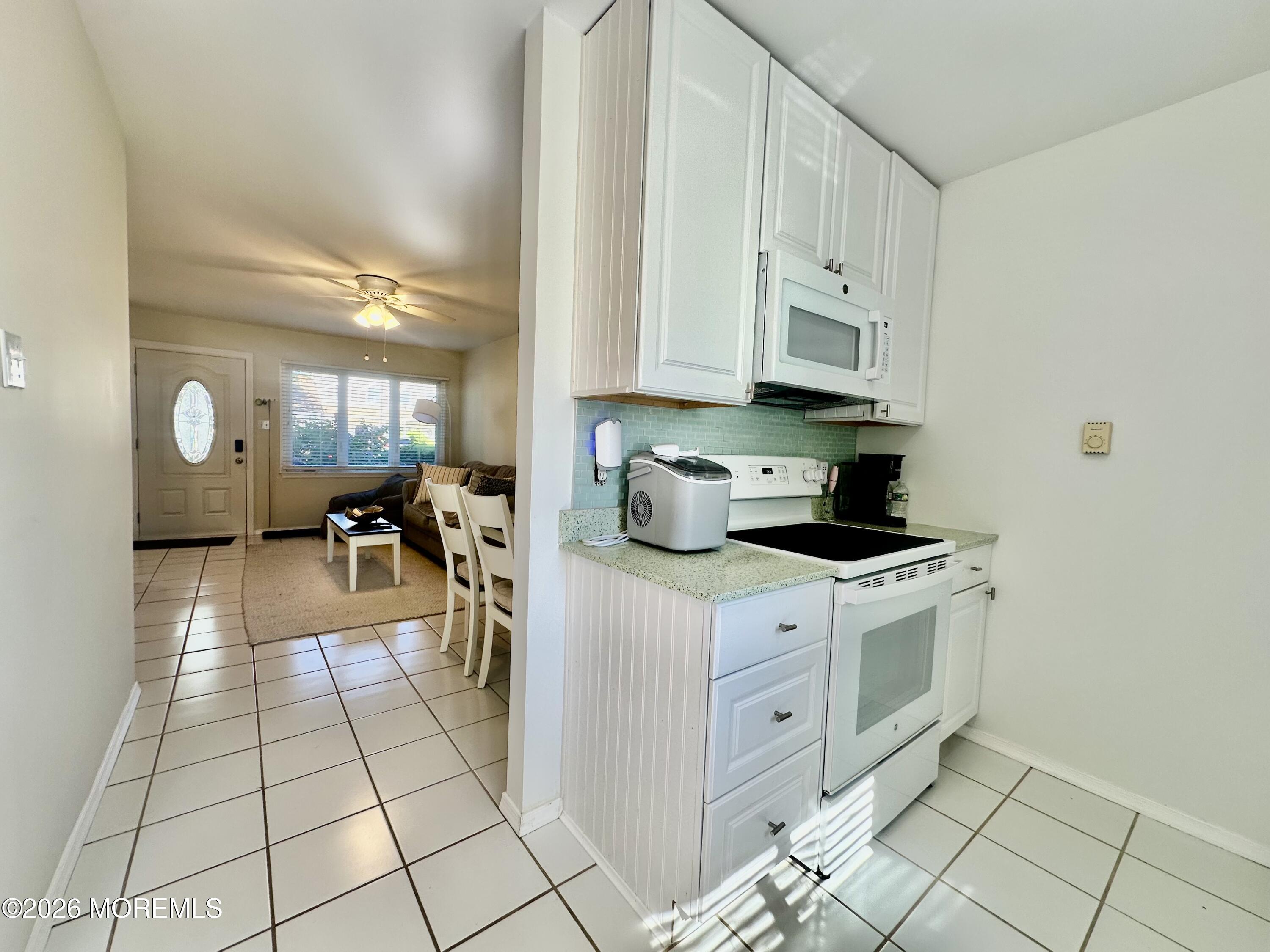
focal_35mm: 14
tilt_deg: -3.4
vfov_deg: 85.7
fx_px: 514
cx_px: 635
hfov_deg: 102.1
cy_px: 476
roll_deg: -2.2
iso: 50
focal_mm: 2.22
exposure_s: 1/120
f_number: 2.2
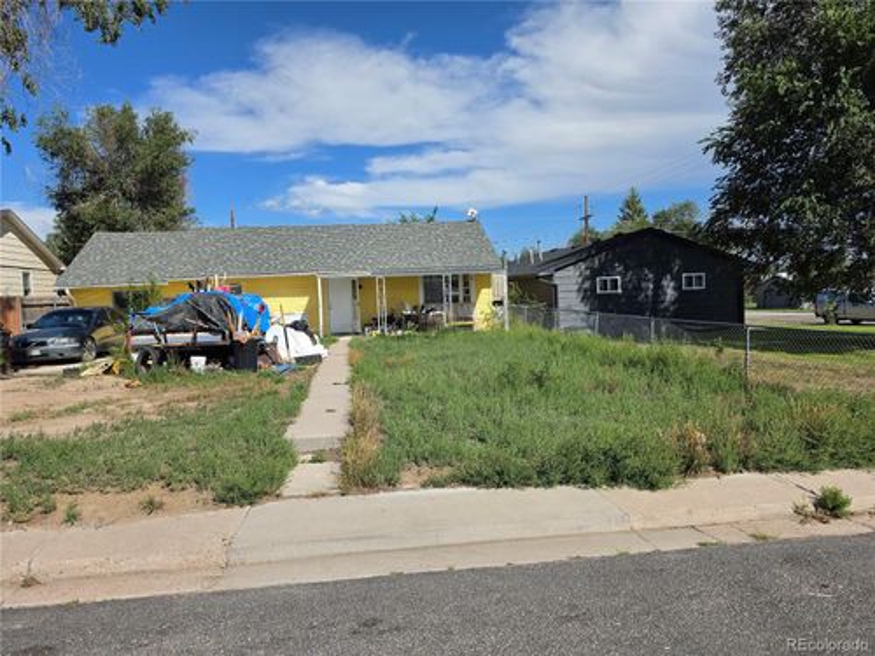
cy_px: 328
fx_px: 581
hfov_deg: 73.9
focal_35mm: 23
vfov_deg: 58.9
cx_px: 438
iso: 50
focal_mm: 6.5
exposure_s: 1/7939
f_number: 1.4
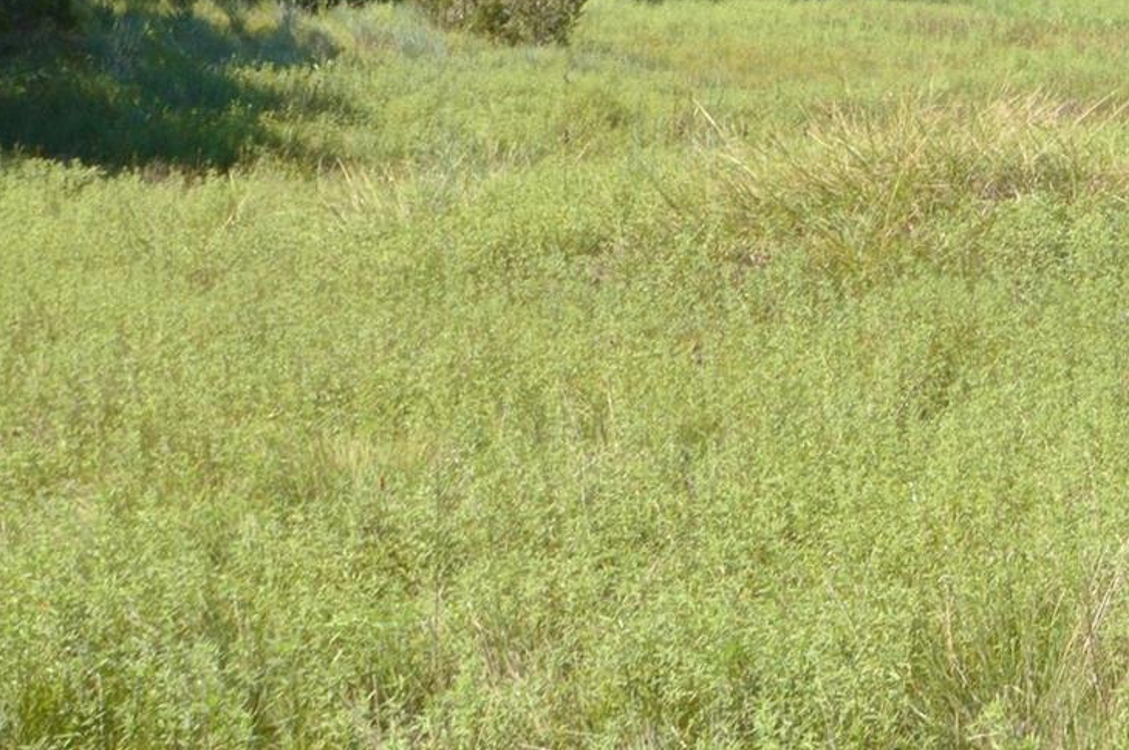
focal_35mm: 101
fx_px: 3164
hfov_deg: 18.9
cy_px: -227
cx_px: 1417
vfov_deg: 13.1
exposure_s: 1/50
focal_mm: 24
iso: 200
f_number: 14
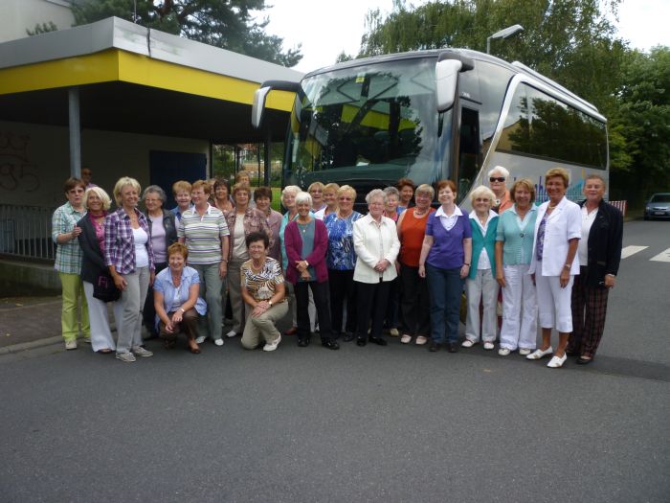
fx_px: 561
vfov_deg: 48.2
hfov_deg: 61.7
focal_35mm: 29
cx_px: 335
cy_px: 252
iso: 80
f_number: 3.3
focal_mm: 5.2
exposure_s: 1/320
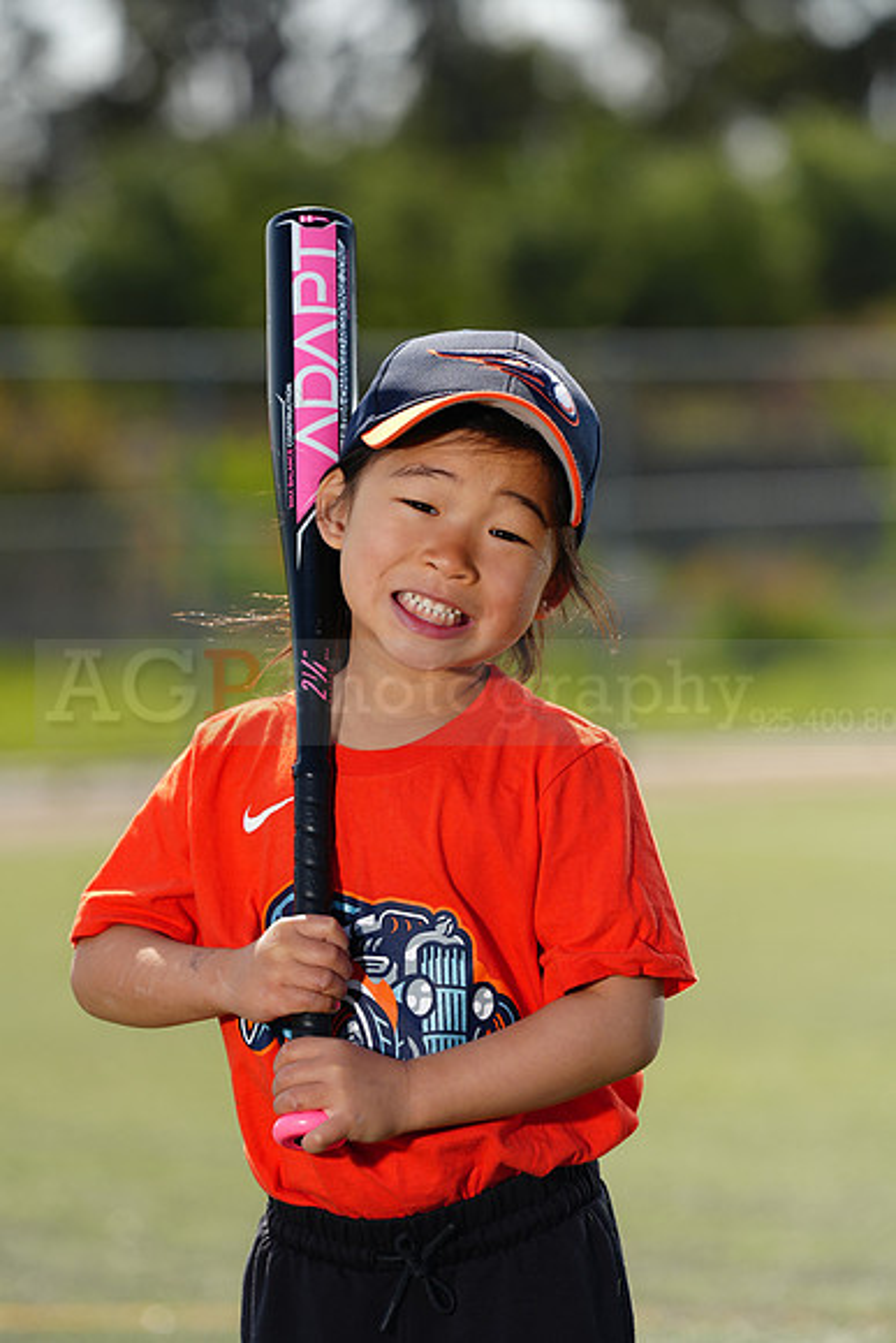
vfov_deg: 10.4
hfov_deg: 7.0
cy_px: 672
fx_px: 7350
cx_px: 448
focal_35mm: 197
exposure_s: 1/250
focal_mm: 197
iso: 50
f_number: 5
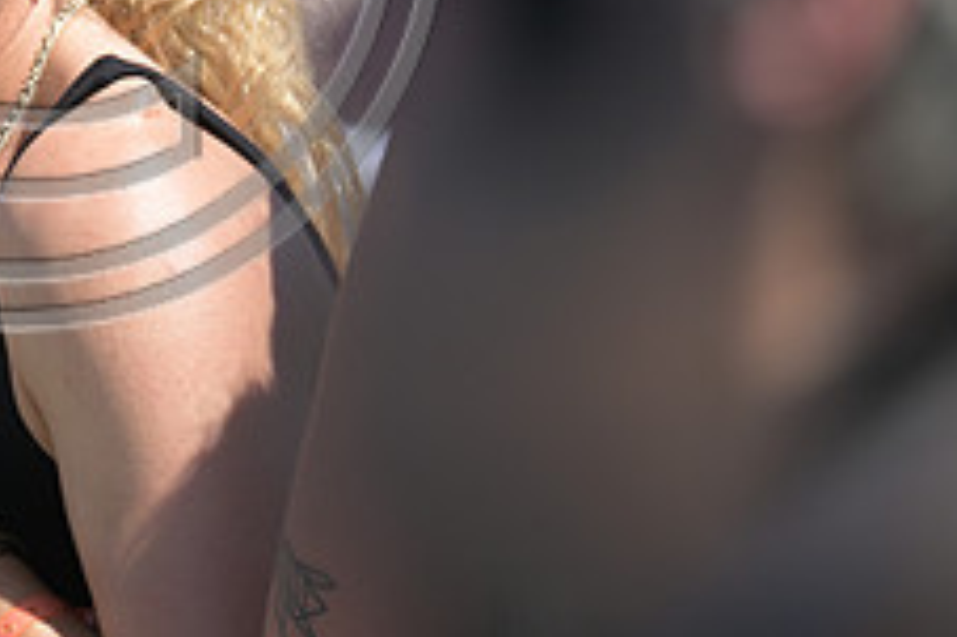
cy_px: -162
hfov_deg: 2.0
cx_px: -34
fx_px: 27174
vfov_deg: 1.3
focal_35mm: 1023
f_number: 5
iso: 320
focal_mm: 400
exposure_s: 1/1250
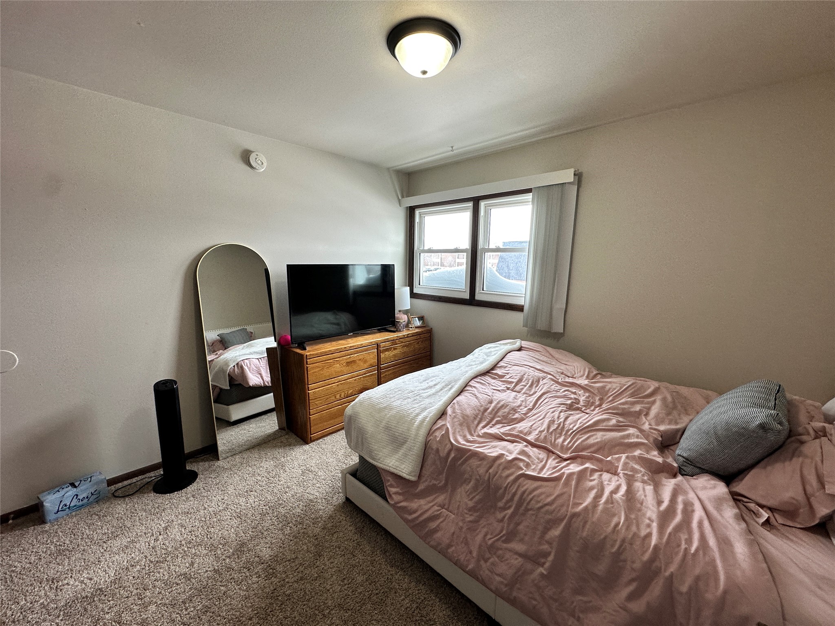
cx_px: 418
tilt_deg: -8.6
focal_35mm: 14
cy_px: 313
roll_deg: -1.1
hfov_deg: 102.1
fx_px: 338
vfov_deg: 85.7
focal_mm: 2.22
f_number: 2.2
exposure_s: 1/120
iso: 125
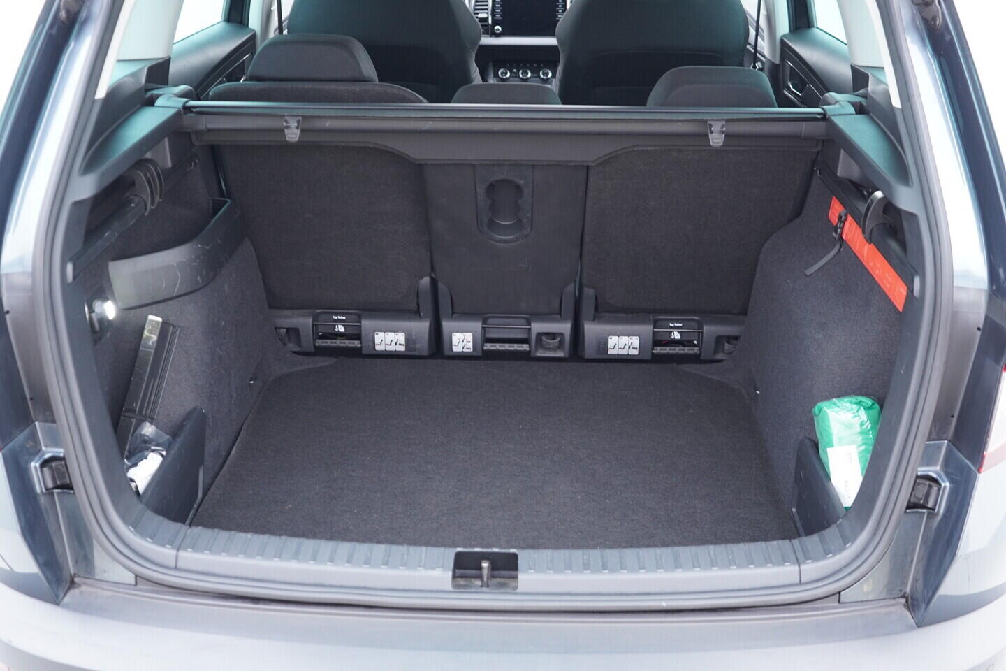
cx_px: 503
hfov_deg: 53.1
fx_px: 1006
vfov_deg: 36.9
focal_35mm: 36
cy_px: 336
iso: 800
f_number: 2.8
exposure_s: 1/40
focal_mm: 24
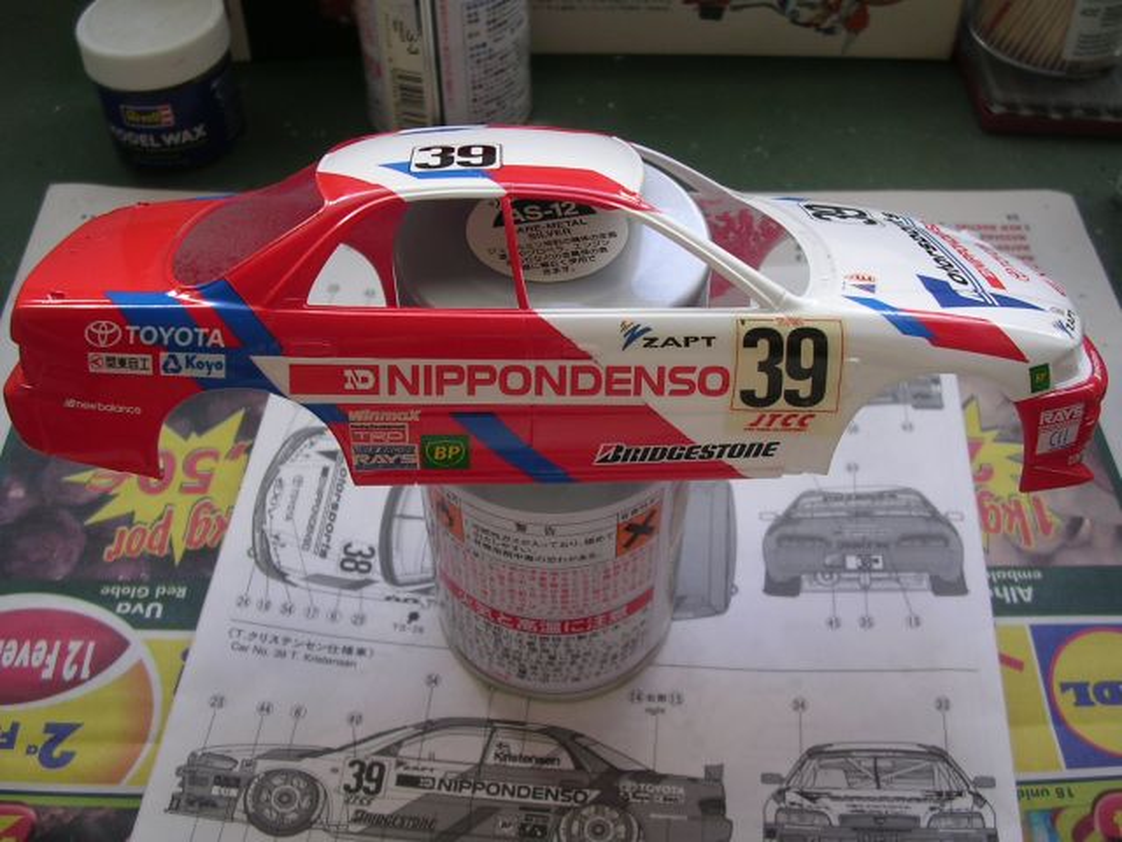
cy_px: 421
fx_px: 1232
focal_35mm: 38
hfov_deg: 49.0
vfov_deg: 37.7
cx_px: 561
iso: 100
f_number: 2.8
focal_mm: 5.8
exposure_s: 1/69.8
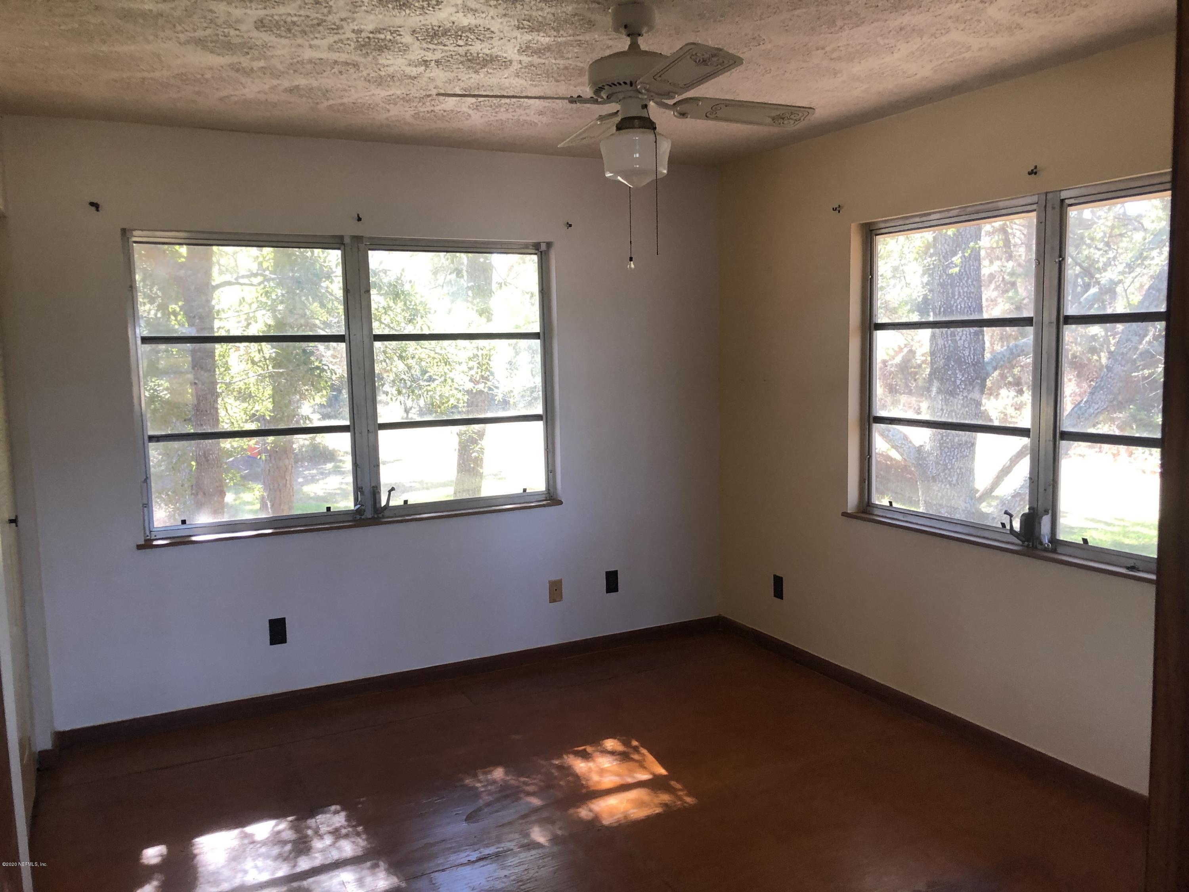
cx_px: 594
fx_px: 962
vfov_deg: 49.7
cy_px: 446
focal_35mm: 28
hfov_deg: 63.4
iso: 25
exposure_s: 1/30
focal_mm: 3.99
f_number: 1.8
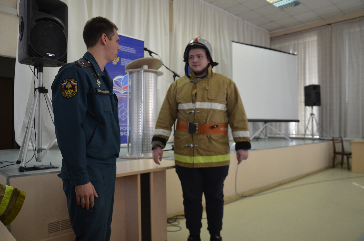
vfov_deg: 47.7
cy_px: 120
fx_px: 272
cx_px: 182
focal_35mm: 27
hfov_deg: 67.5
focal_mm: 18
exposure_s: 1/60
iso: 400
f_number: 4
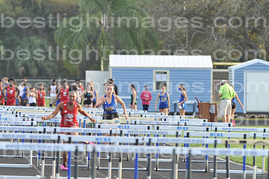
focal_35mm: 483
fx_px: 3609
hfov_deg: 4.3
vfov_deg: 2.8
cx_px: 100
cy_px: 104
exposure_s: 1/1000
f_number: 4.5
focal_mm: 300
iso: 800
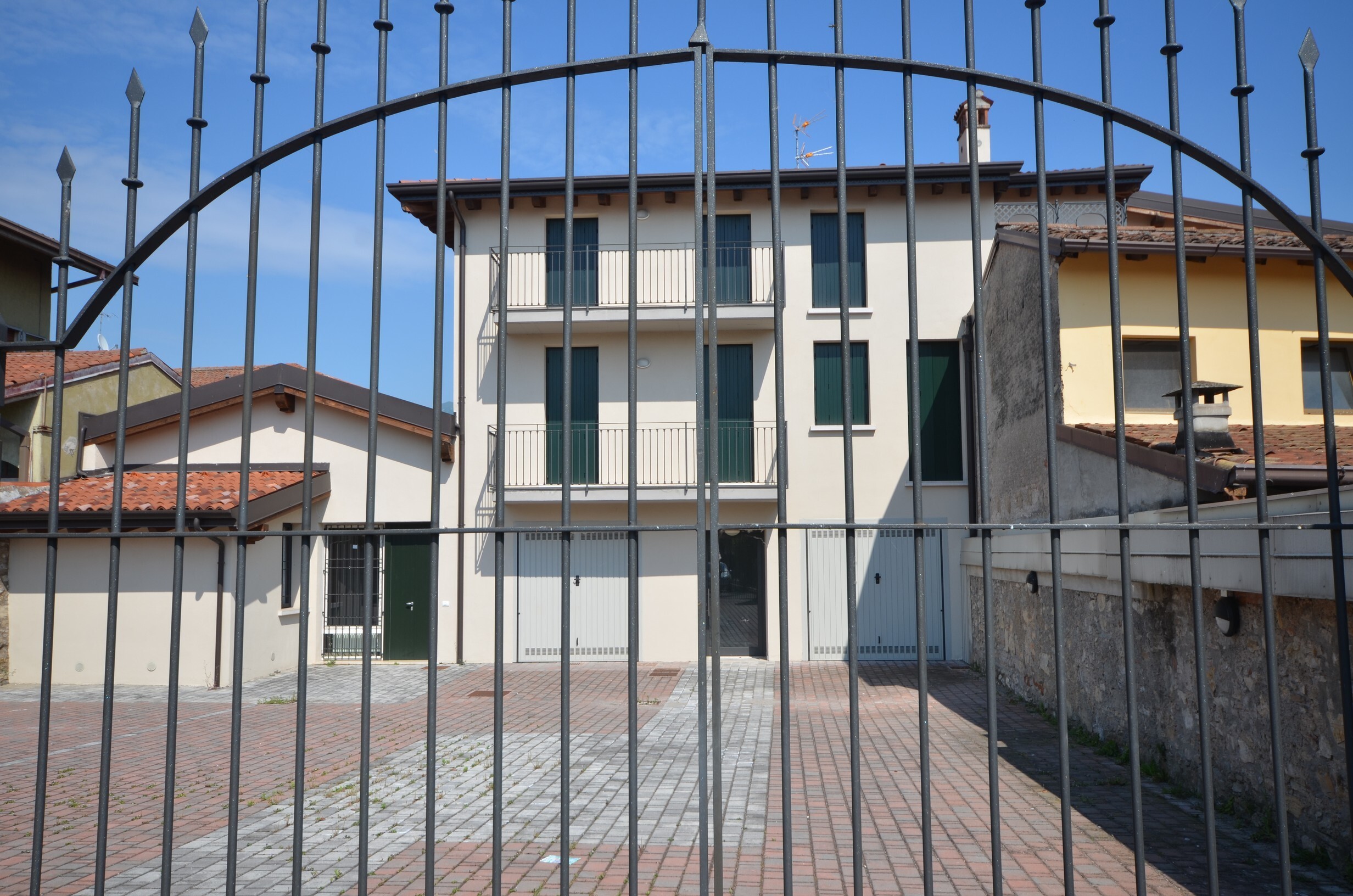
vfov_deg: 43.4
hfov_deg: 62.0
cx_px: 676
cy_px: 448
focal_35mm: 30
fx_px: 1125
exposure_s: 1/250
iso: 100
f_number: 8
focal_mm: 20
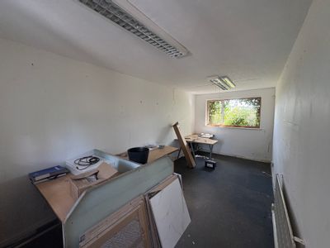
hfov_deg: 102.1
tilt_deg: -4.4
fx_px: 133
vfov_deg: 85.7
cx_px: 165
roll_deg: +0.0
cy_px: 124
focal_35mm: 14
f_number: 2.2
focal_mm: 2.22
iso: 200
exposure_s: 1/94
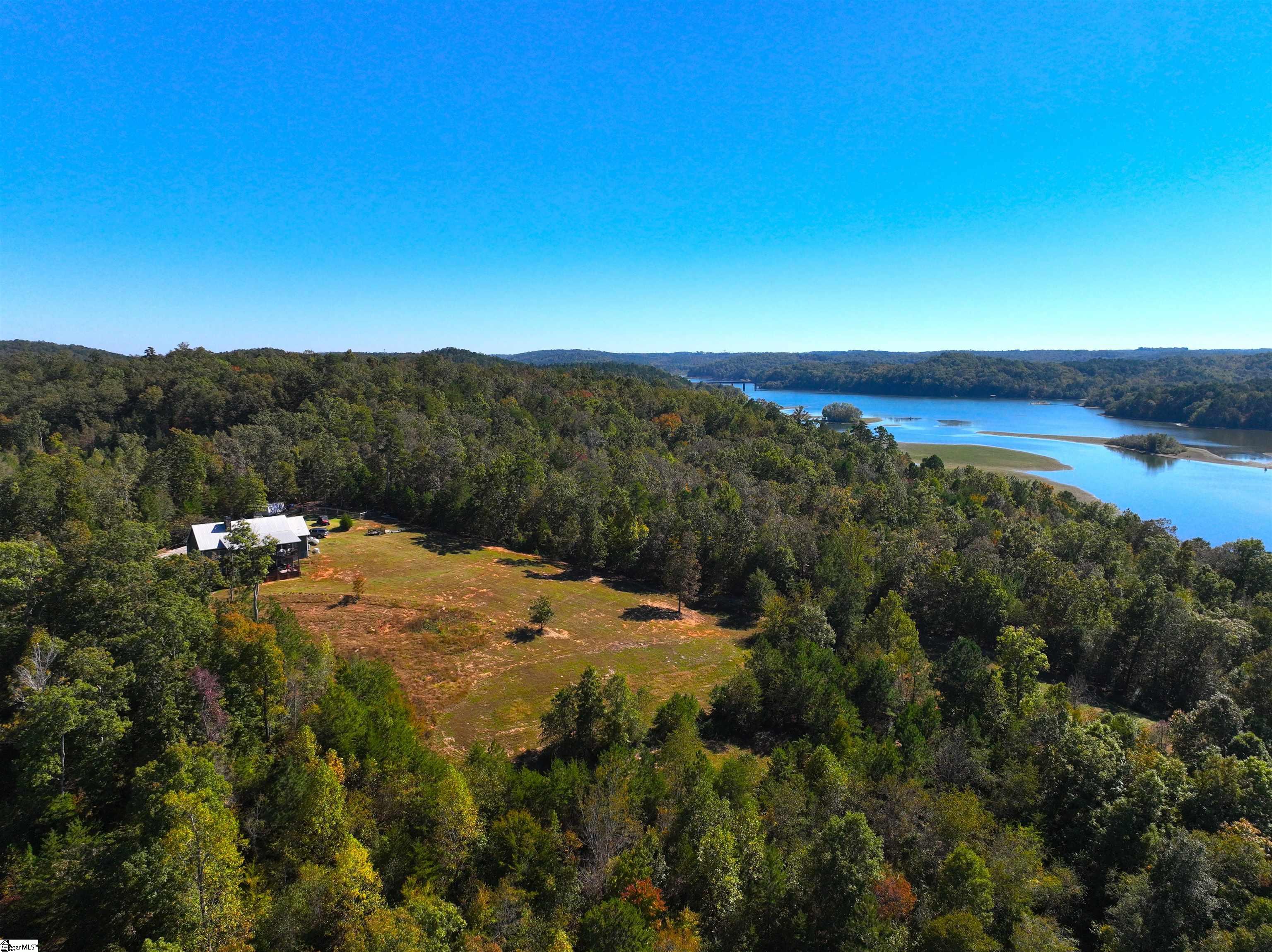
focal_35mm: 24
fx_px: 881
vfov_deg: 56.8
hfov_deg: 71.6
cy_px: 476
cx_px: 636
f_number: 2.8
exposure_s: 1/500
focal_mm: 12.29
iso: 120
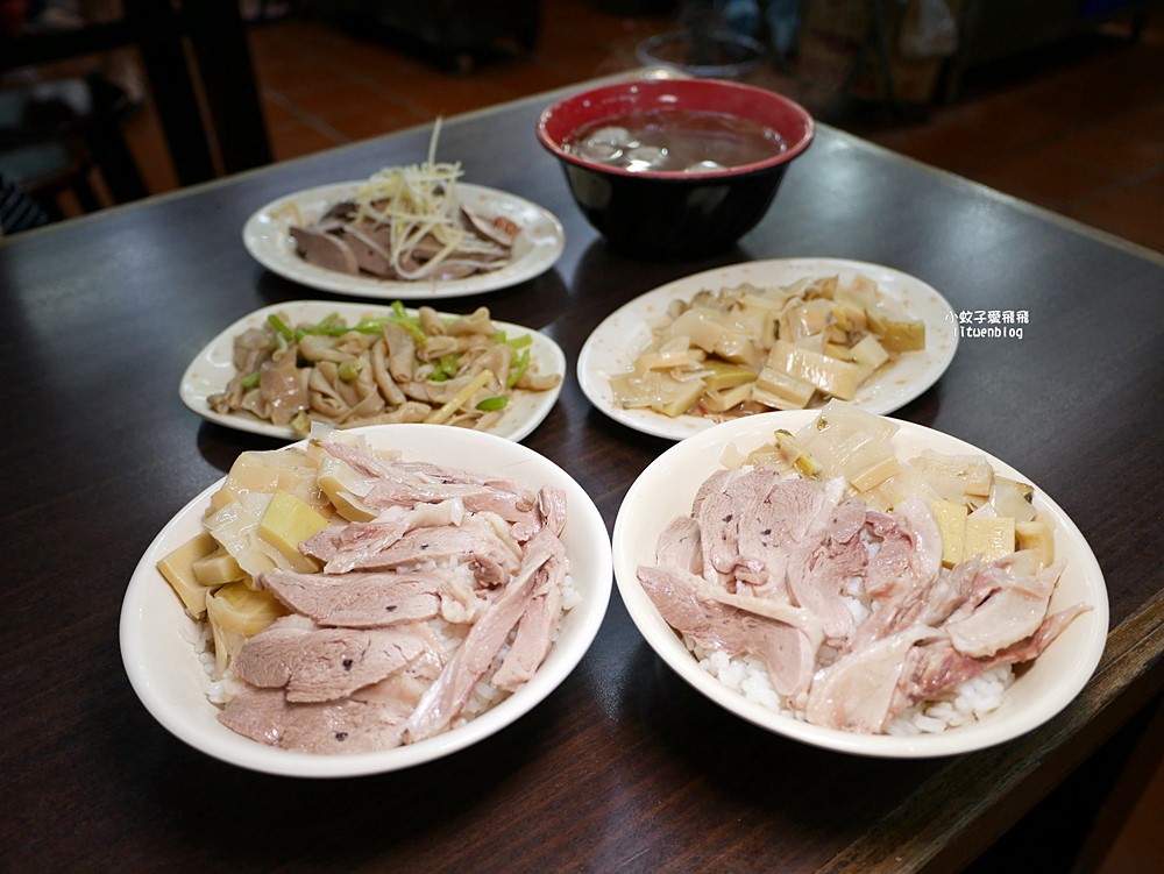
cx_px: 582
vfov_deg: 49.8
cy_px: 437
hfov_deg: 63.4
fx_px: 942
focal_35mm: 28
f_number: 2.5
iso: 200
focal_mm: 14
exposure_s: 1/160
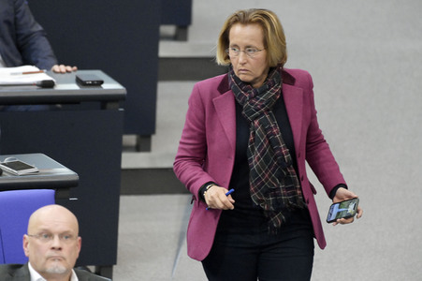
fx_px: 5857
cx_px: 211
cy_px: 140
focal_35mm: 500
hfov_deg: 4.1
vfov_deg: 2.7
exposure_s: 1/400
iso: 12800
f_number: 5.6
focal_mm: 500
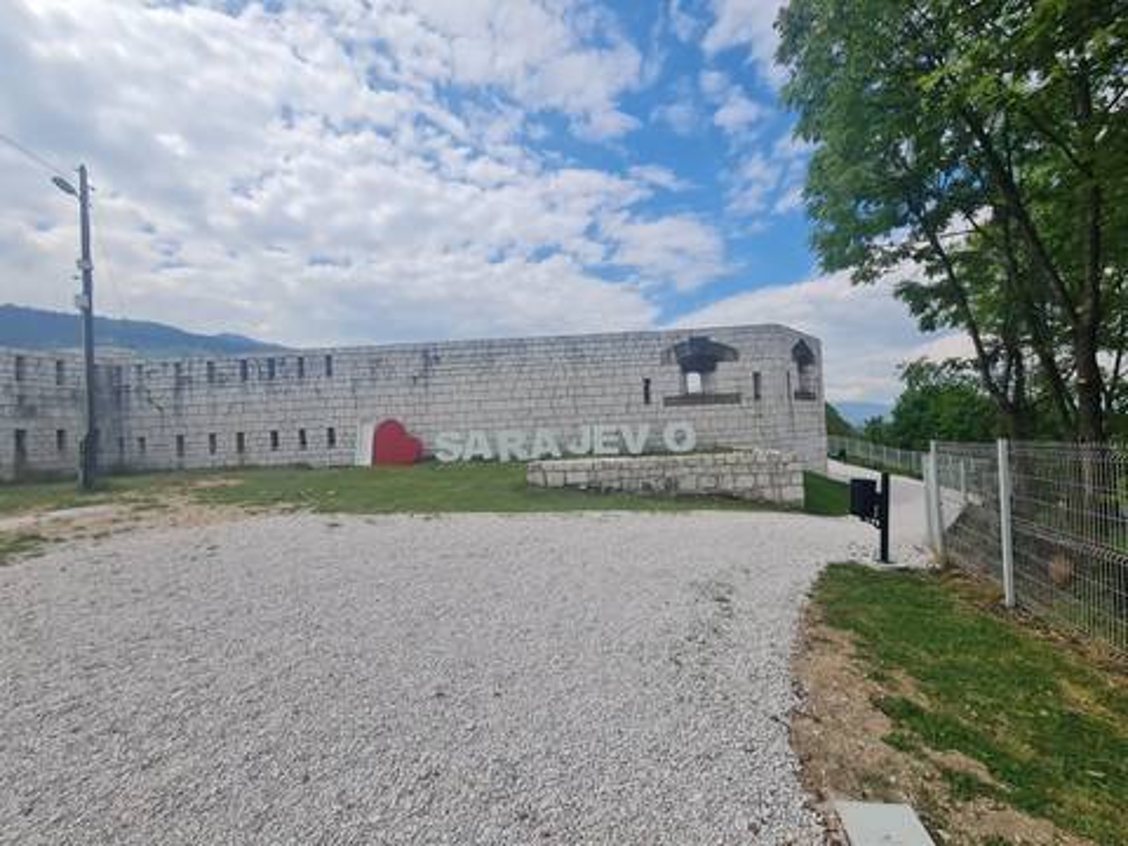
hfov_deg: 106.2
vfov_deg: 89.9
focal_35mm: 13
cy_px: 423
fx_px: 424
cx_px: 564
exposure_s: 1/2560
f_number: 2.2
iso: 50
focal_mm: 2.2
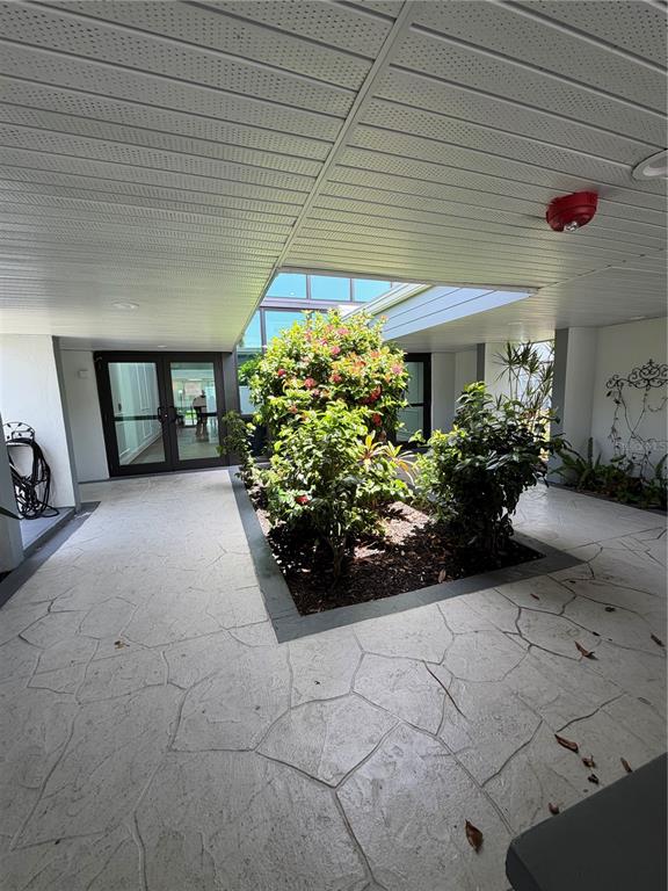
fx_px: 360
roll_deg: +2.2
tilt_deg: -6.0
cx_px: 334
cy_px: 446
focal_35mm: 14
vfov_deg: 102.1
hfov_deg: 85.7
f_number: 2.2
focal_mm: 2.22
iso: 40
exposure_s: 1/121
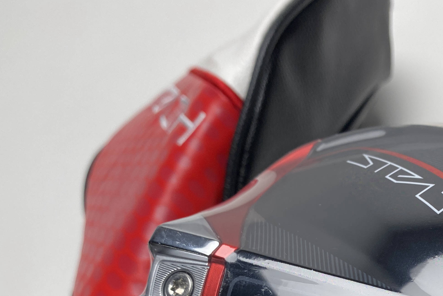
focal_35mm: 56
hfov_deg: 33.0
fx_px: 689
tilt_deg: -63.6
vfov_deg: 22.6
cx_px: 432
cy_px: 341
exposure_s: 1/165
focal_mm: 4.25
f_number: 1.8
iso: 32
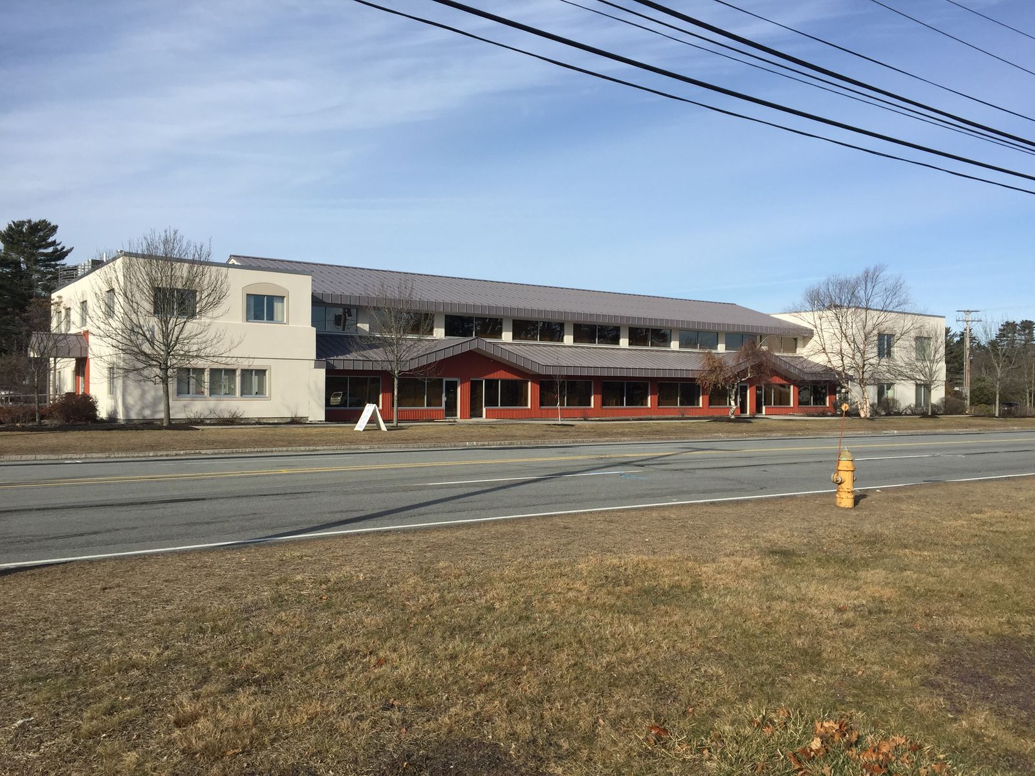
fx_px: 867
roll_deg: -1.3
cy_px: 388
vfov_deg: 48.2
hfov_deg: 61.7
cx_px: 518
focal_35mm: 29
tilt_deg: +0.4
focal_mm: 4.15
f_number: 2.2
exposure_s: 1/1980
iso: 32
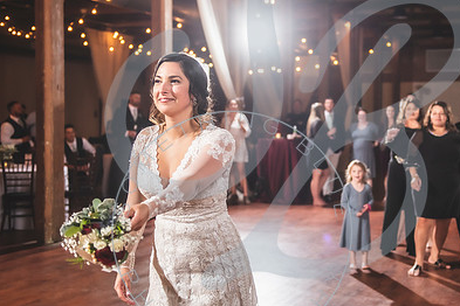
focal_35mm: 59
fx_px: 754
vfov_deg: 23.0
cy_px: 133
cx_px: 290
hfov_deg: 33.7
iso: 1000
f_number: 2.8
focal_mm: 40
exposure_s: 1/200
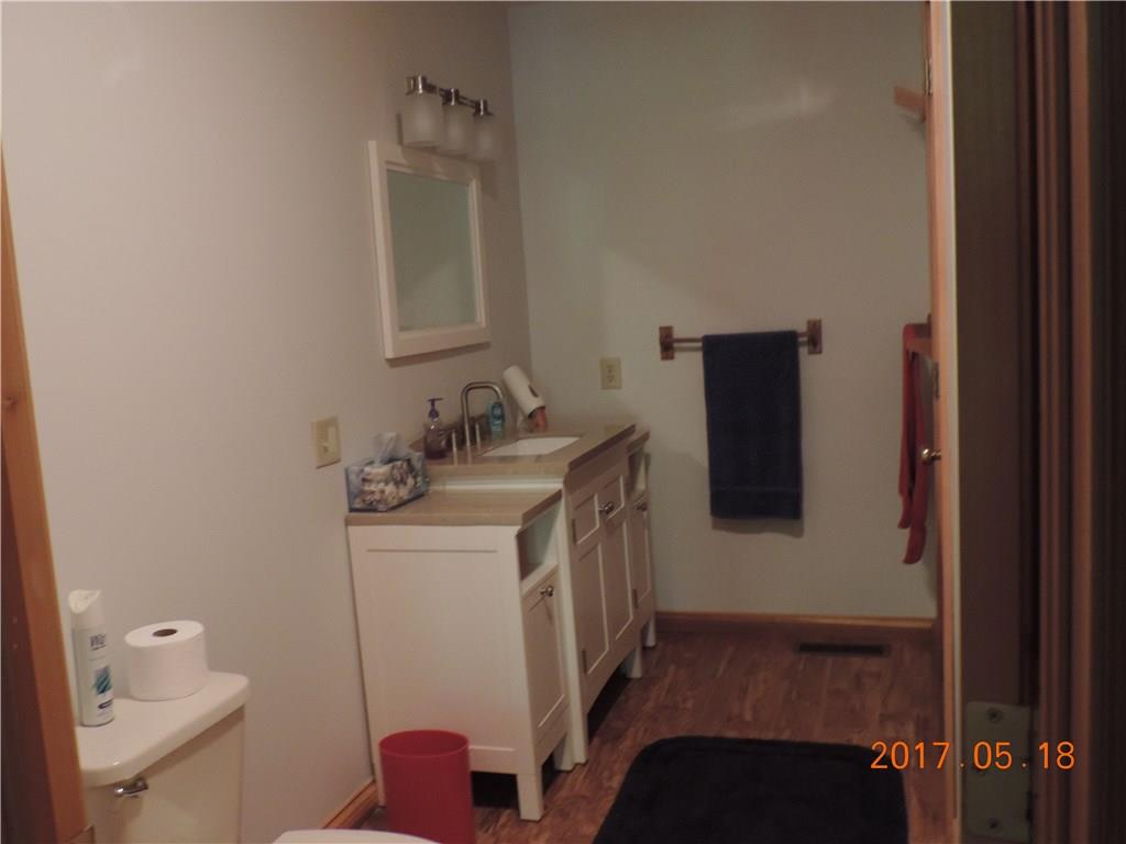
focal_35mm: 33
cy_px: 422
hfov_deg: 55.4
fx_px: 1073
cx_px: 563
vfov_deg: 42.9
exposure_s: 1/13
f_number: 3.2
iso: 640
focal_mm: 5.8
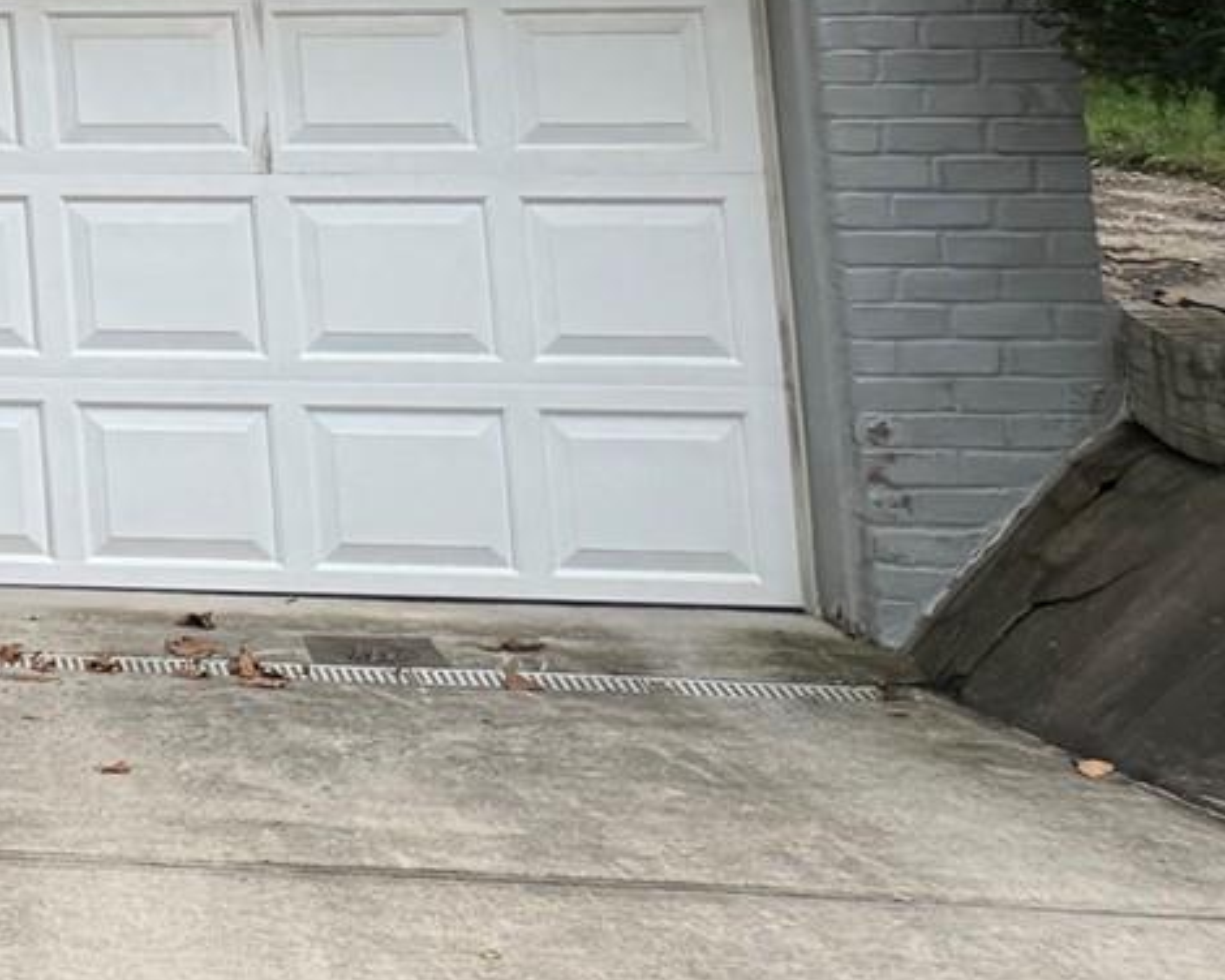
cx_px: -1316
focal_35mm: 102
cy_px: -618
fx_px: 3698
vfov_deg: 13.9
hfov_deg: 14.9
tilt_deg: +7.9
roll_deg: +2.5
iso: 100
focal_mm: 6.76
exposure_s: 1/2169
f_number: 1.78
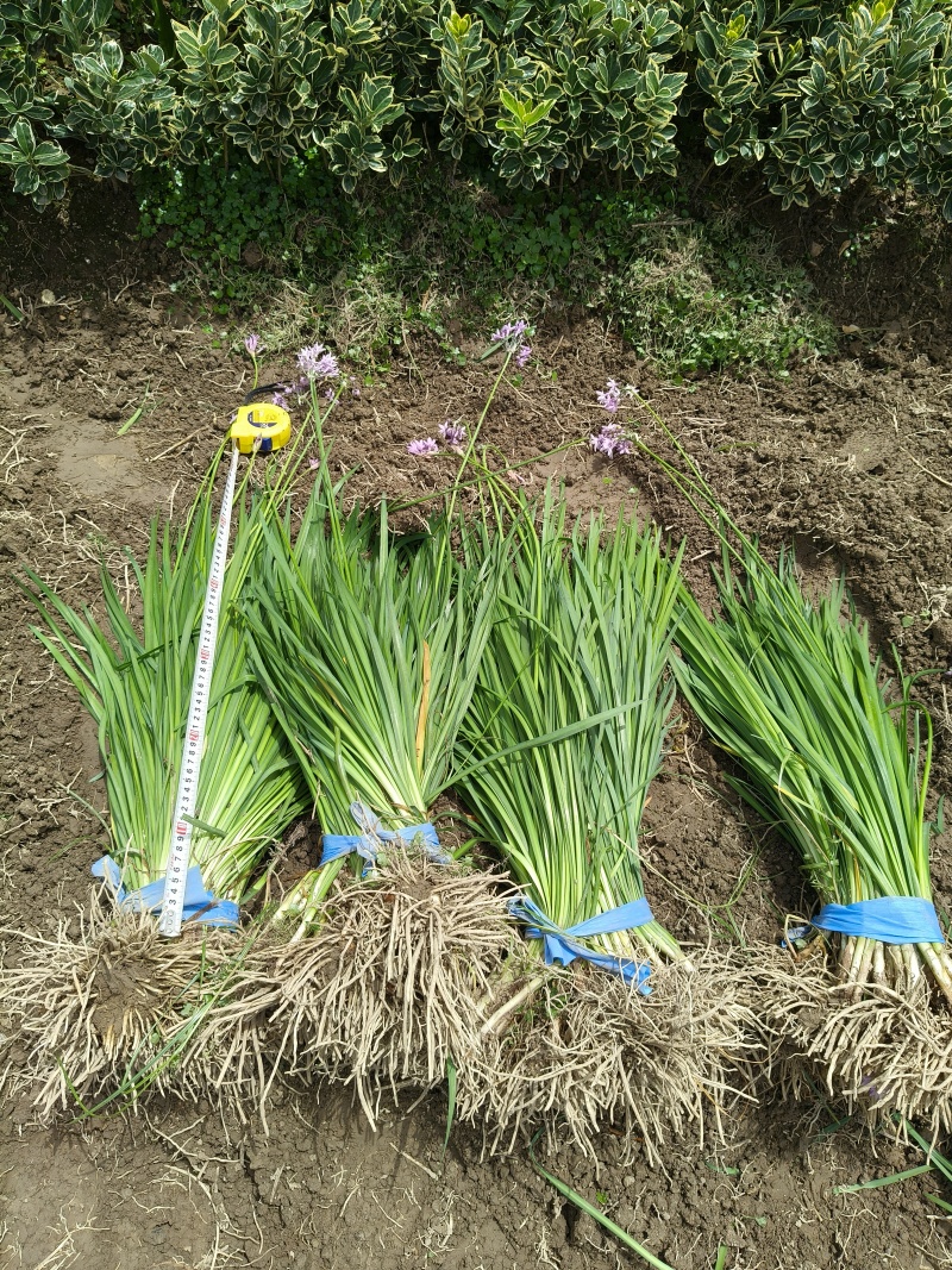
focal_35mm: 26
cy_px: 635
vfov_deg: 67.3
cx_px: 476
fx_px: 954
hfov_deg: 53.1
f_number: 1.8
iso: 80
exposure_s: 1/2325
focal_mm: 4.84
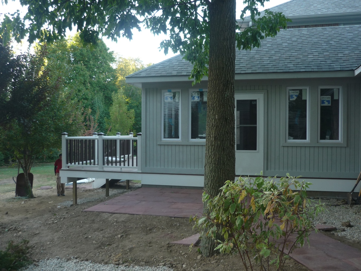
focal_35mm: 33
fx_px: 344
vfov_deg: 43.0
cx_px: 180
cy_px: 136
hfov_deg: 55.3
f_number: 2.8
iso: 100
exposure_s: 1/50
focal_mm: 5.5
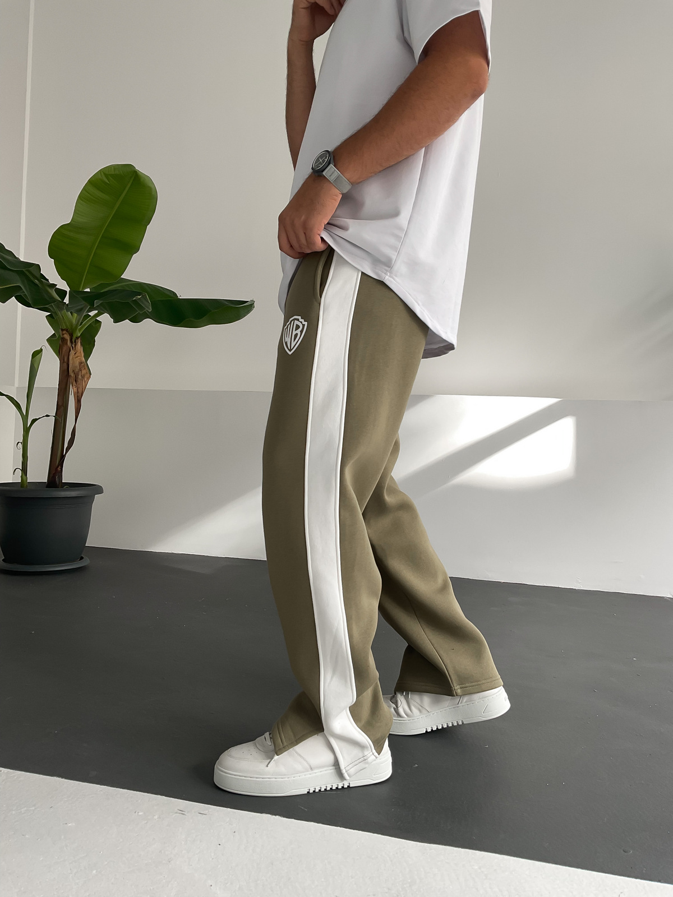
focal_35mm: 29
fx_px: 752
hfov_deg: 48.2
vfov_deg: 61.7
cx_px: 336
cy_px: 448
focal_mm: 3
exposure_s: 1/120
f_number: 1.8
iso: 25
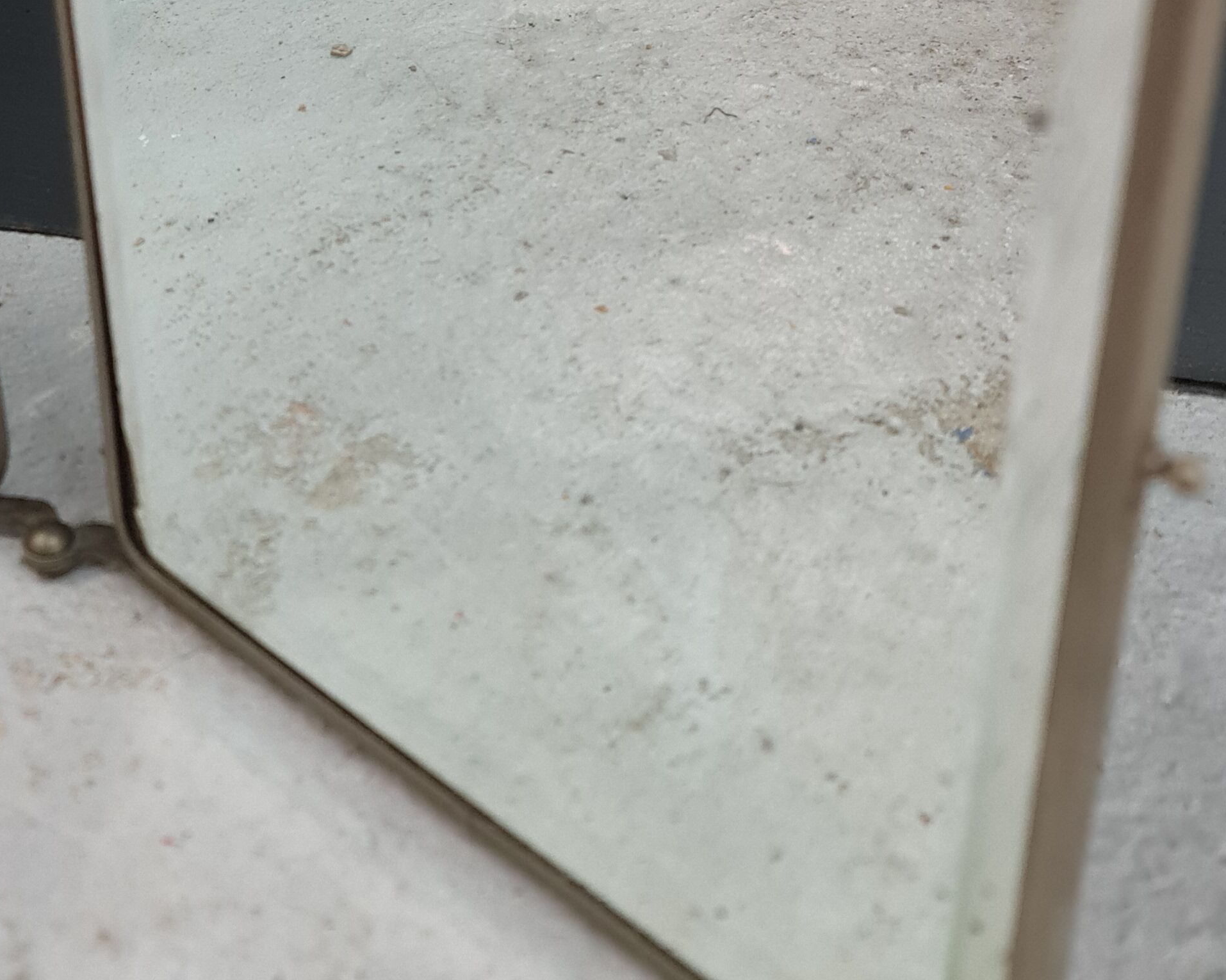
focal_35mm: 51
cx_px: 475
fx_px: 1850
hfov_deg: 36.5
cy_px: 28
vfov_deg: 28.1
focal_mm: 7
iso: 400
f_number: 1.8
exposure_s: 1/50
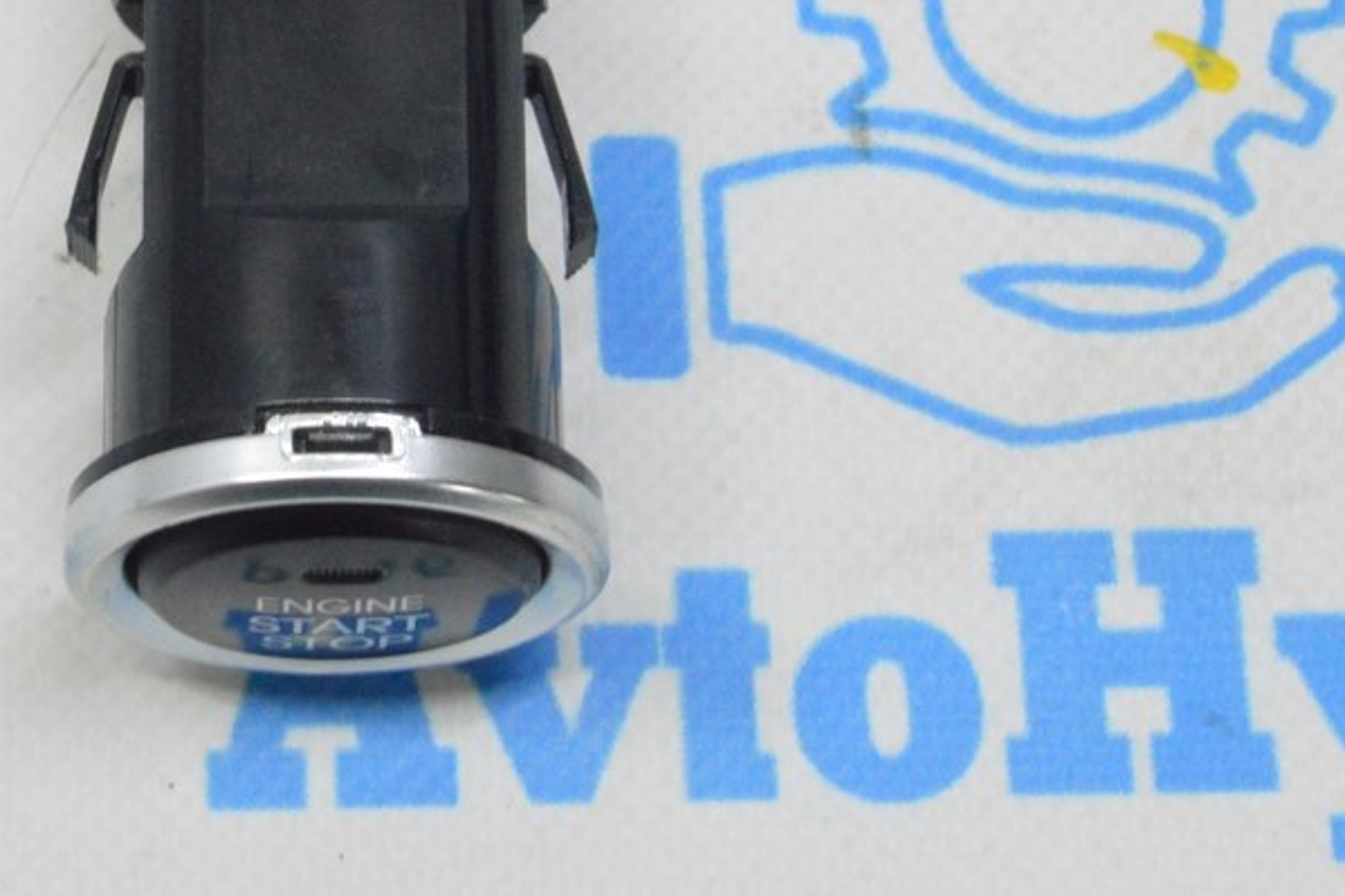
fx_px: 4594
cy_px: 158
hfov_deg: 16.5
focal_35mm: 123
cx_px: 274
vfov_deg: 11.1
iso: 6400
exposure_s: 1/20
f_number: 20
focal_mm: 48
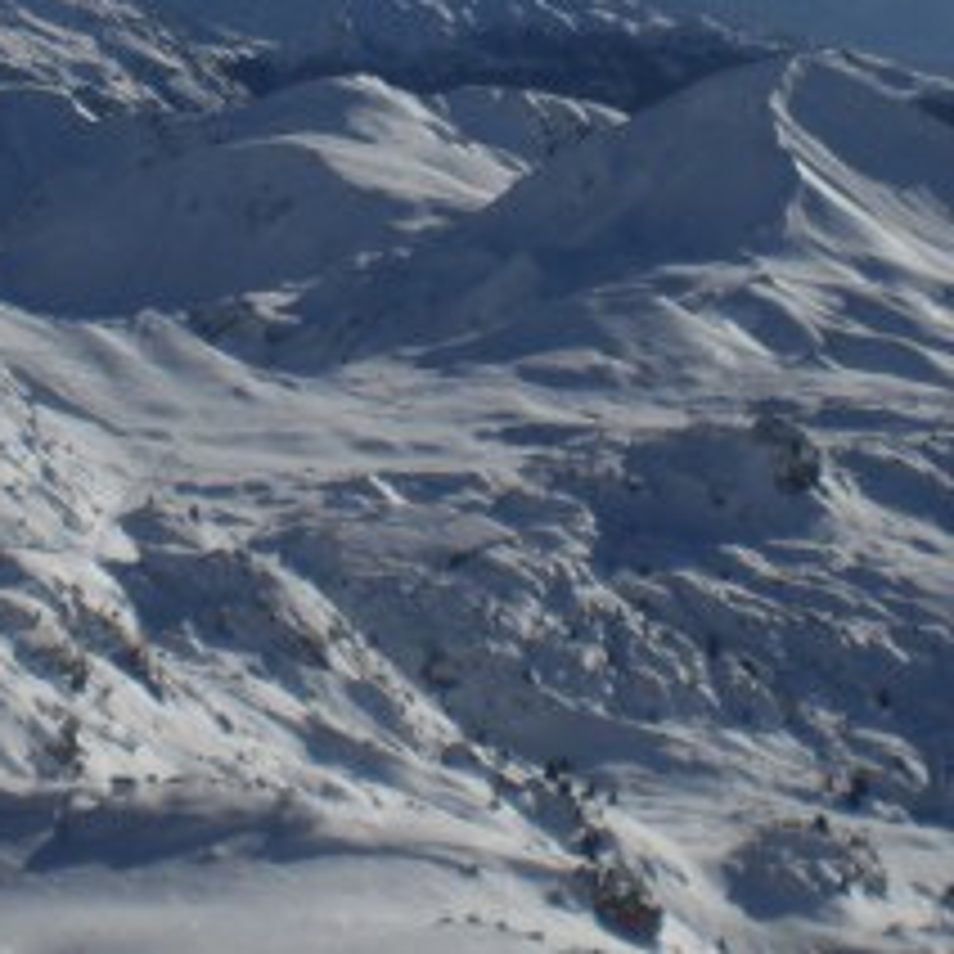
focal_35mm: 127
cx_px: 234
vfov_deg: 13.3
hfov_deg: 13.7
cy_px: -270
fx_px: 3960
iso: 50
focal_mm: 6.3
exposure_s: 1/1250
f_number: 4.4
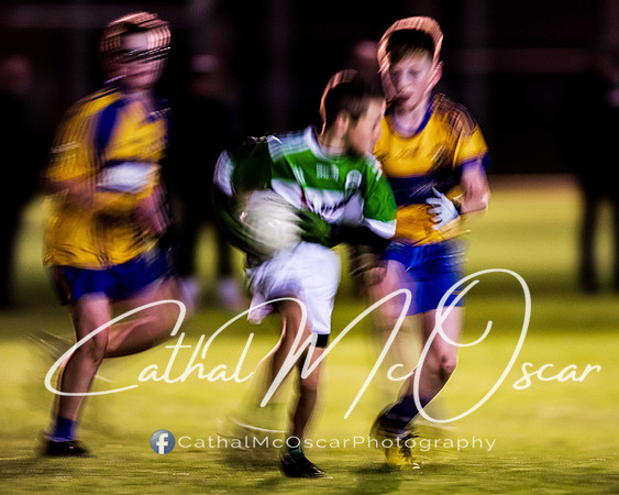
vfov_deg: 3.3
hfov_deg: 4.1
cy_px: 250
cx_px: 387
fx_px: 8603
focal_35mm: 470
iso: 1600
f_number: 2.8
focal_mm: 400
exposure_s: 1/20
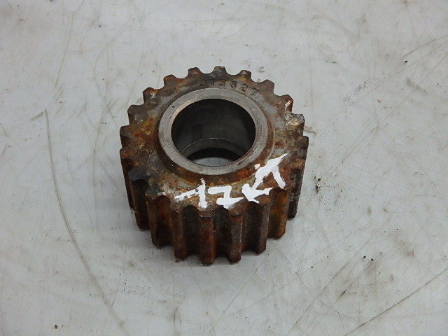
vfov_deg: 29.7
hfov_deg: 38.9
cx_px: 224
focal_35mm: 49
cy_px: 168
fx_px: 634
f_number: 5.2
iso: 400
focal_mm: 8.7
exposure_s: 1/50
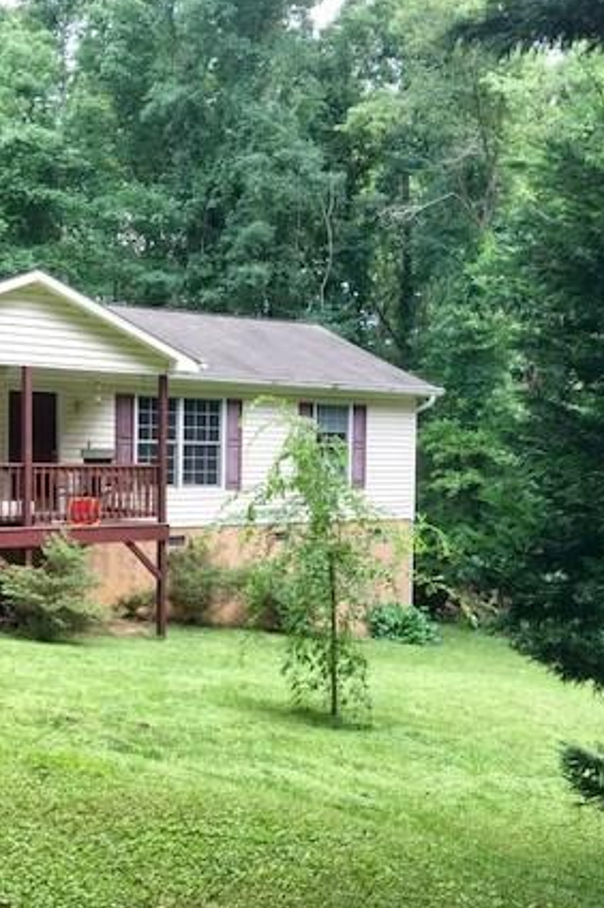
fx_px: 1109
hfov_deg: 30.4
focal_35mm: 44
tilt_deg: -2.6
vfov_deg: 44.5
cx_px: 272
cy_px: 501
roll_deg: +0.3
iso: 20
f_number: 1.8
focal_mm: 3.99
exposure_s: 1/120
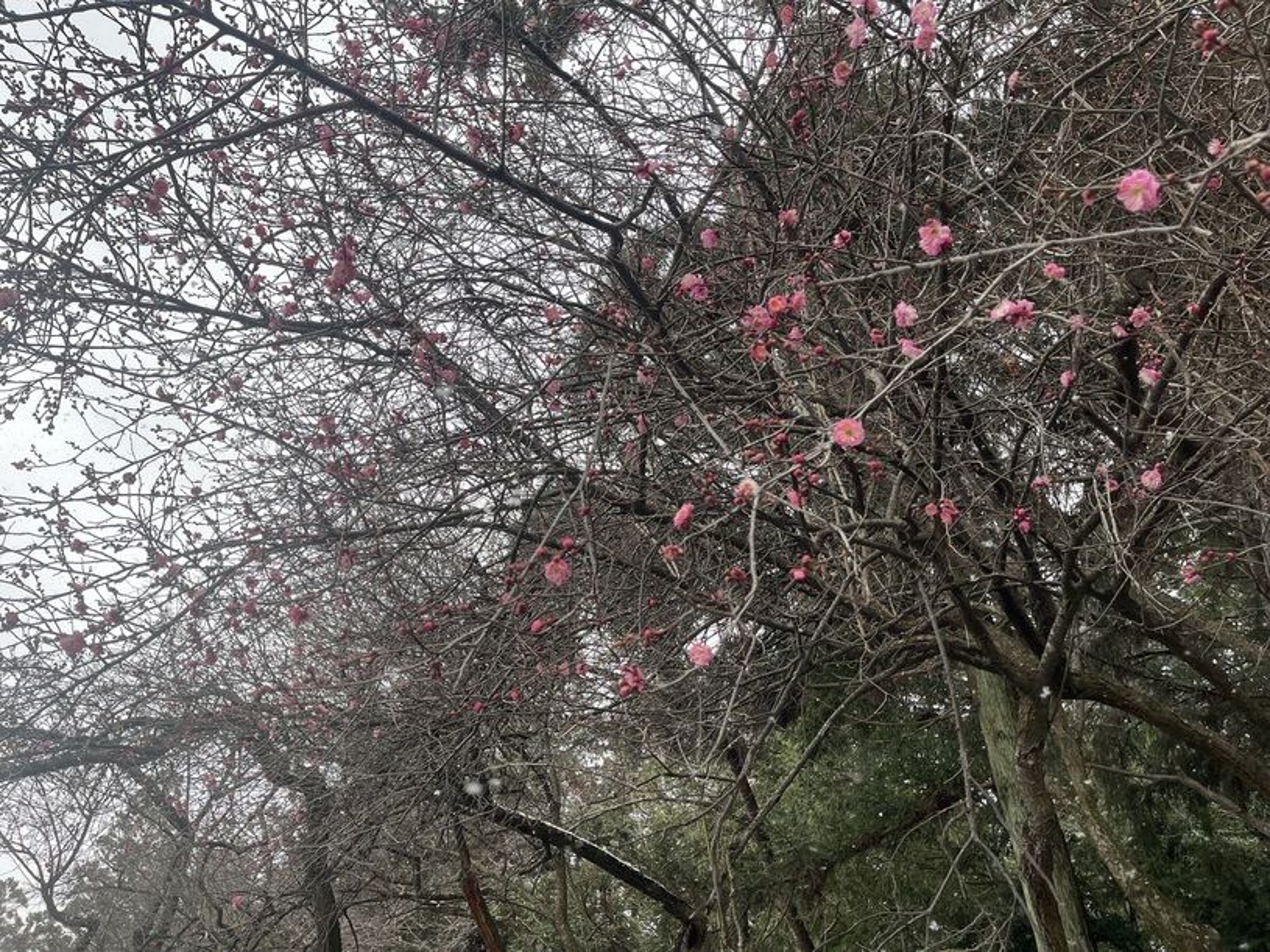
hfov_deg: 69.4
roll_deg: -3.0
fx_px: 917
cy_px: 476
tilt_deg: +41.6
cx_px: 635
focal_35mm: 25
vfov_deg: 54.9
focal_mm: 5.1
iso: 32
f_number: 1.6
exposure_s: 1/518
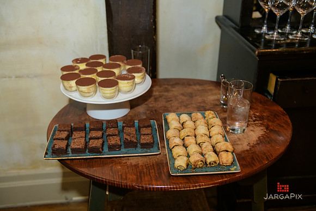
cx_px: 158
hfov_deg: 50.7
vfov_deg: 35.1
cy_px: 106
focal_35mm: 38
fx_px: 334
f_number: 3.2
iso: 1600
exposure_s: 1/100
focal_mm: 38
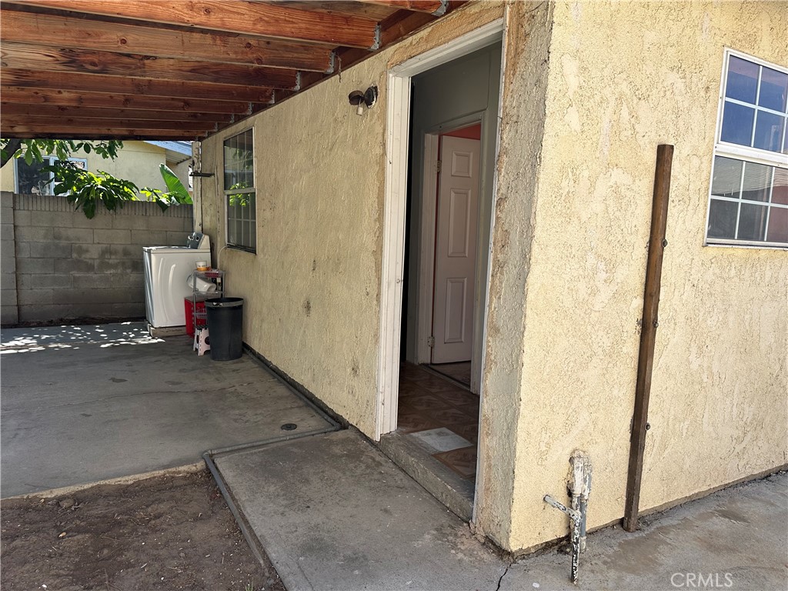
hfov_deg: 71.6
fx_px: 546
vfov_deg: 56.8
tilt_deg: -6.0
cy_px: 296
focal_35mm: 24
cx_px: 394
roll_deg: -2.4
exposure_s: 1/1517
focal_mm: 6.86
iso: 80
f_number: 1.78
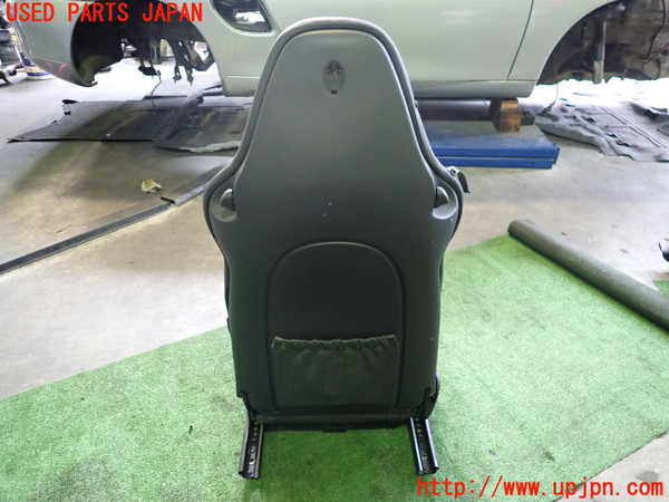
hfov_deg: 69.4
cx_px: 334
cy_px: 251
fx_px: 483
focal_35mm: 25
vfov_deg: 54.9
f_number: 2
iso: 800
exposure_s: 1/30
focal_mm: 4.5
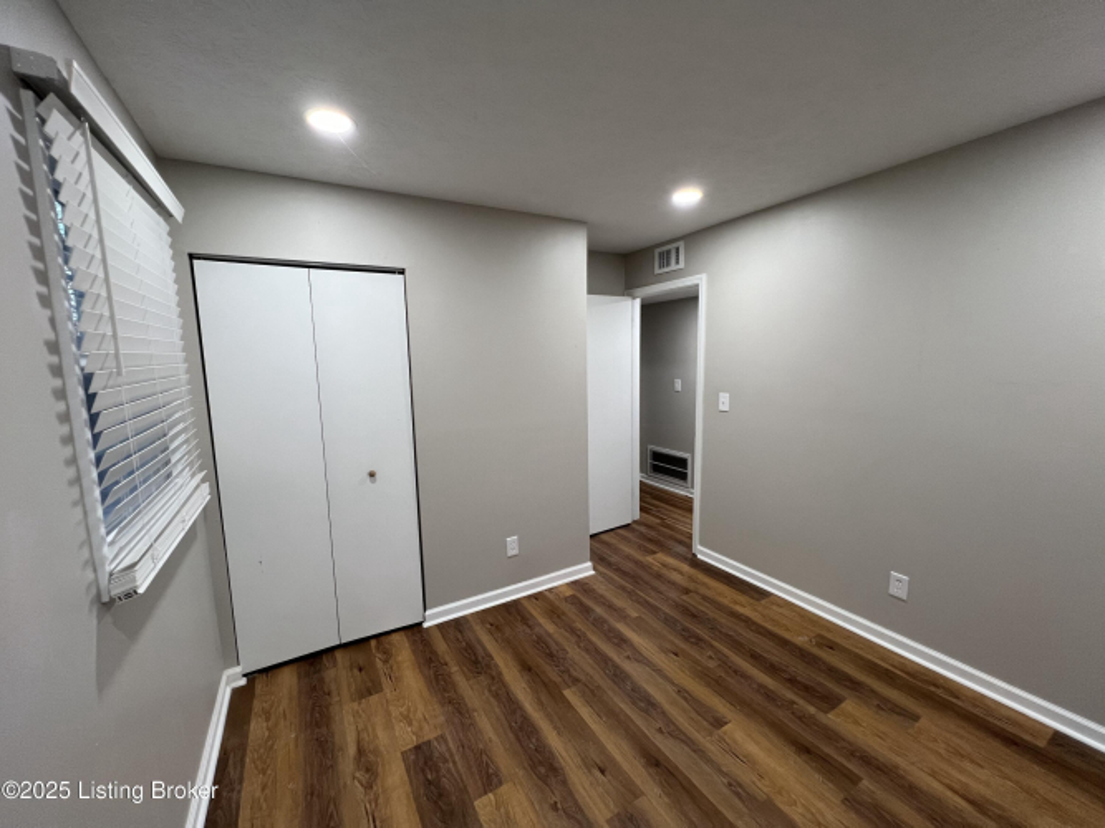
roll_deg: +1.9
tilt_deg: -7.5
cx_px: 552
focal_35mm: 13
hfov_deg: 106.2
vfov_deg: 89.9
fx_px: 415
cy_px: 414
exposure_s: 1/120
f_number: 1.8
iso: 200
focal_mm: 1.57
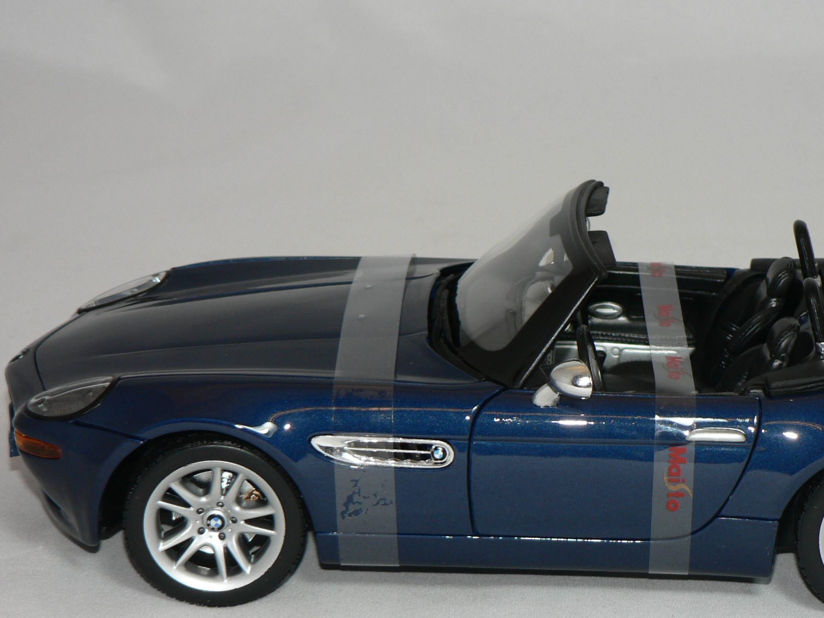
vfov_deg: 12.3
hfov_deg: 16.4
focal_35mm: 120
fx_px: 2856
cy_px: 394
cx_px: 558
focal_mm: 13.4
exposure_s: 1/60
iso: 80
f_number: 3.2
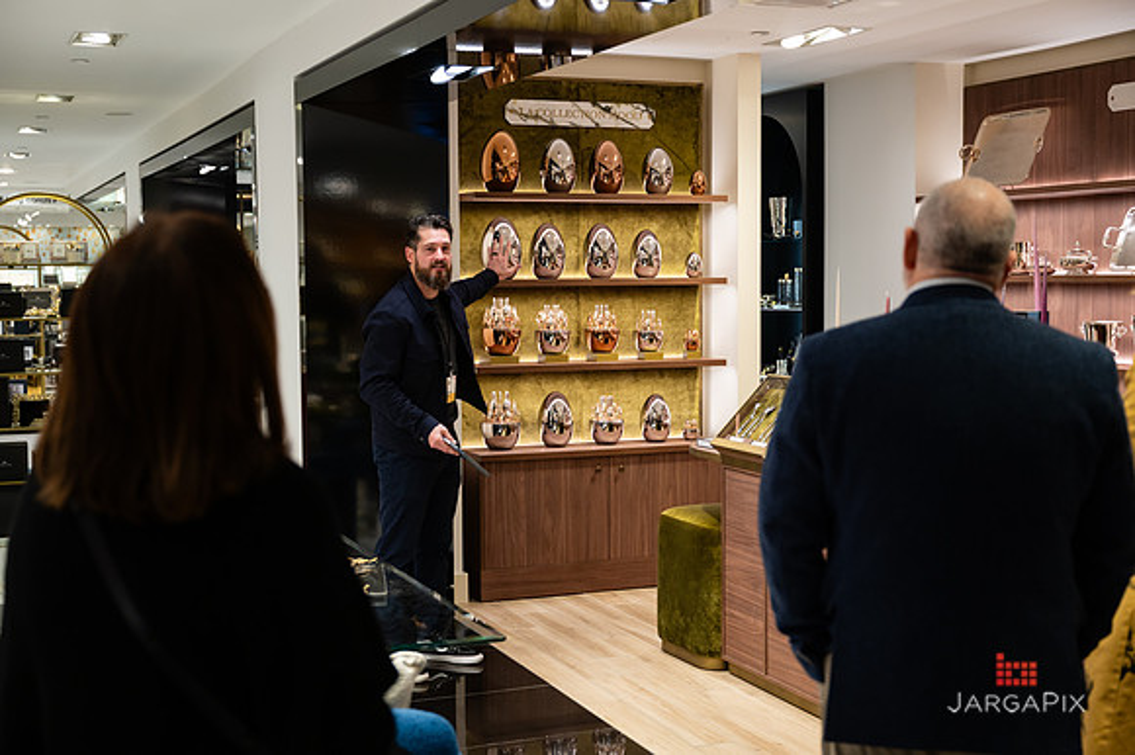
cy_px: 378
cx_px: 568
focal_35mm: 47
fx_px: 1474
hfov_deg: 42.1
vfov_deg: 28.7
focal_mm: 46
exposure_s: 1/160
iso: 640
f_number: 3.2
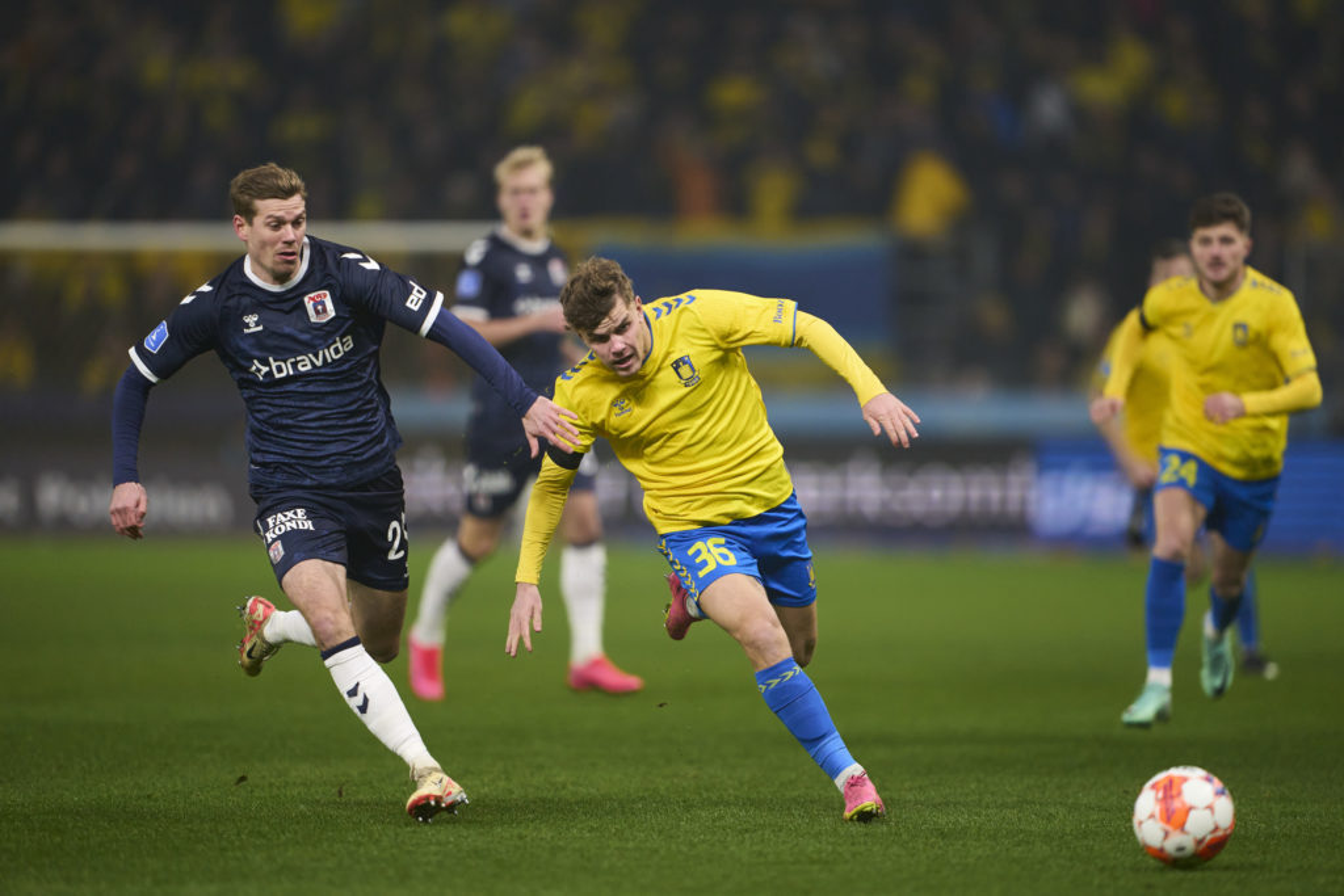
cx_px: 672
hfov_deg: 5.2
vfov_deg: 3.4
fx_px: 14934
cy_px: 448
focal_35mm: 400
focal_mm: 400
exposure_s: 1/2000
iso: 3200
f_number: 2.8
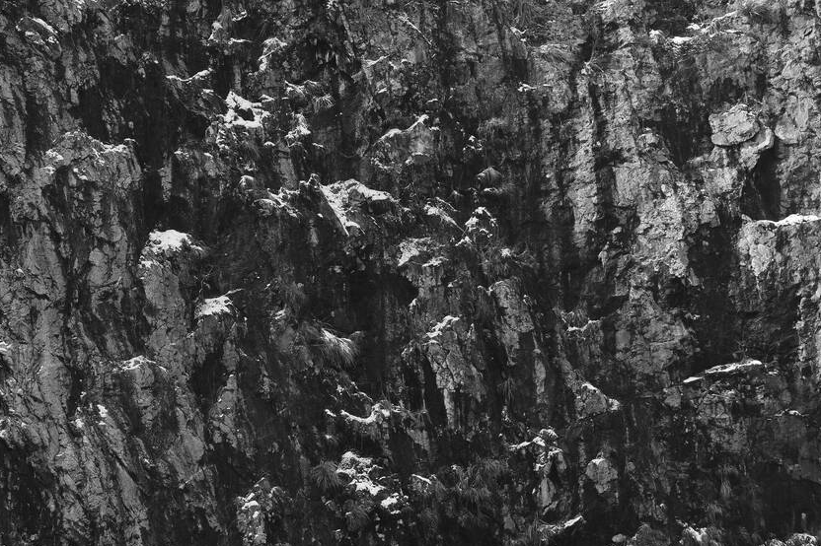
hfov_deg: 20.2
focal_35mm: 101
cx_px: 351
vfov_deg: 13.5
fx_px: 2302
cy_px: 354
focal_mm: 70
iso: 100
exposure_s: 1/250
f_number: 10
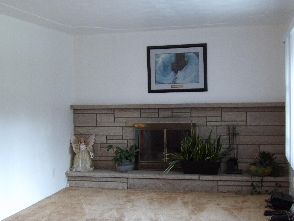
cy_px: 110
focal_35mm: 46
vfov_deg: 31.5
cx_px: 147
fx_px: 391
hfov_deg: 41.2
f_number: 3.8
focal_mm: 8.2
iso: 800
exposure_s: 1/13
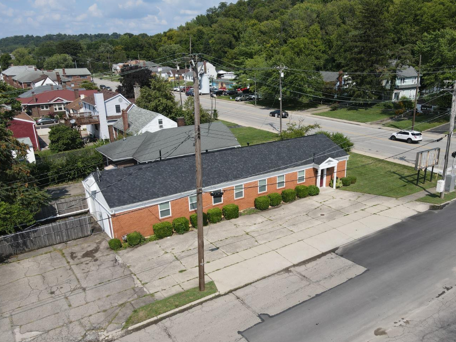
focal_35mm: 28
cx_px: 257
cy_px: 194
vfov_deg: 49.6
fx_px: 369
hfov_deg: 63.2
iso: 100
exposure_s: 1/800
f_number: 2.8
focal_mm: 4.5
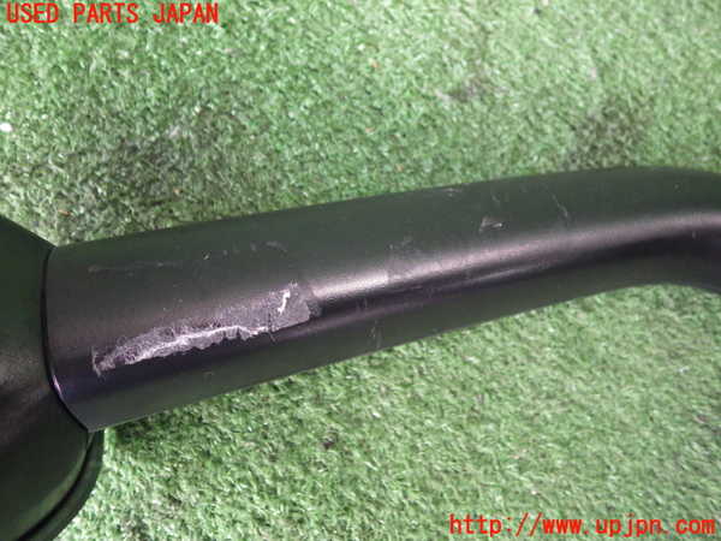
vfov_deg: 45.4
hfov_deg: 58.4
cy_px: 270
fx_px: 646
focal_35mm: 31
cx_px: 360
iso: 800
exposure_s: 1/45
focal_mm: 5.5
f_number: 2.3
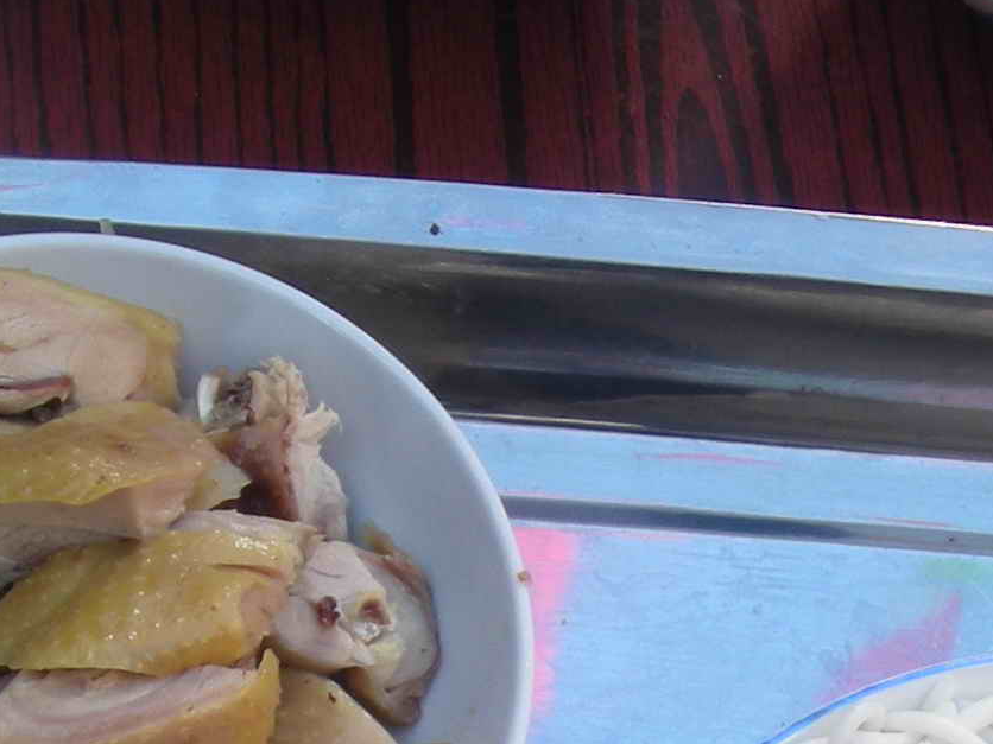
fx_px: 3672
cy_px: 1191
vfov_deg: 11.0
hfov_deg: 15.1
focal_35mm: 128
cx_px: 1039
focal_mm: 6.3
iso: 50
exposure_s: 1/72.4
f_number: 3.2
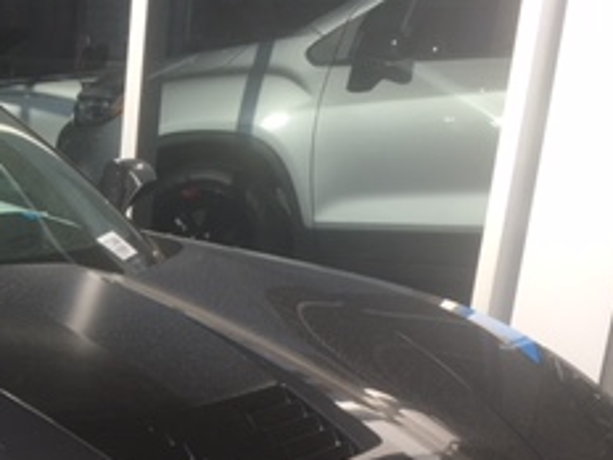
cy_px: 624
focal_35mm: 80
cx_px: -74
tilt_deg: -21.5
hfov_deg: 22.9
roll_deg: -2.3
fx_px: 1417
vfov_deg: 17.2
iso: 25
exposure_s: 1/810
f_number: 2.2
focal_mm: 4.15
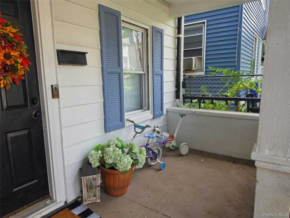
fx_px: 193
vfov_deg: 58.9
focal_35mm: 23
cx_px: 145
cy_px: 109
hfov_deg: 73.9
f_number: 1.4
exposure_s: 1/180
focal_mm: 6.5
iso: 20
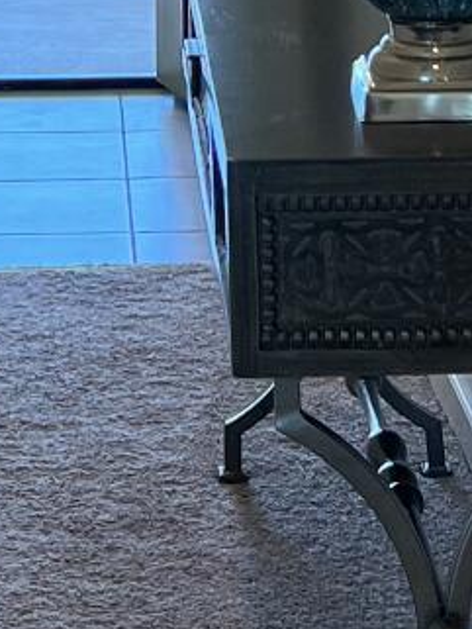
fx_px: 2943
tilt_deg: -4.1
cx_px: 63
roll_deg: +1.6
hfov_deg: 9.1
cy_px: -245
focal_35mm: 162
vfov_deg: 11.8
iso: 64
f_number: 1.5
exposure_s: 1/142
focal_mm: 5.7
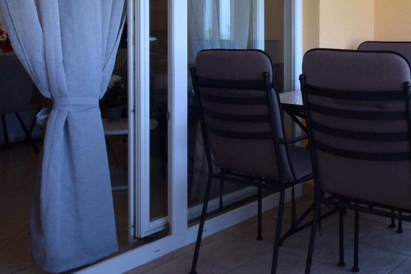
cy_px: 7
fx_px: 457
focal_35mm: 40
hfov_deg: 46.1
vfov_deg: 31.2
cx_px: 326
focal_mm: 10
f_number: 8
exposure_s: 1/80
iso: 200
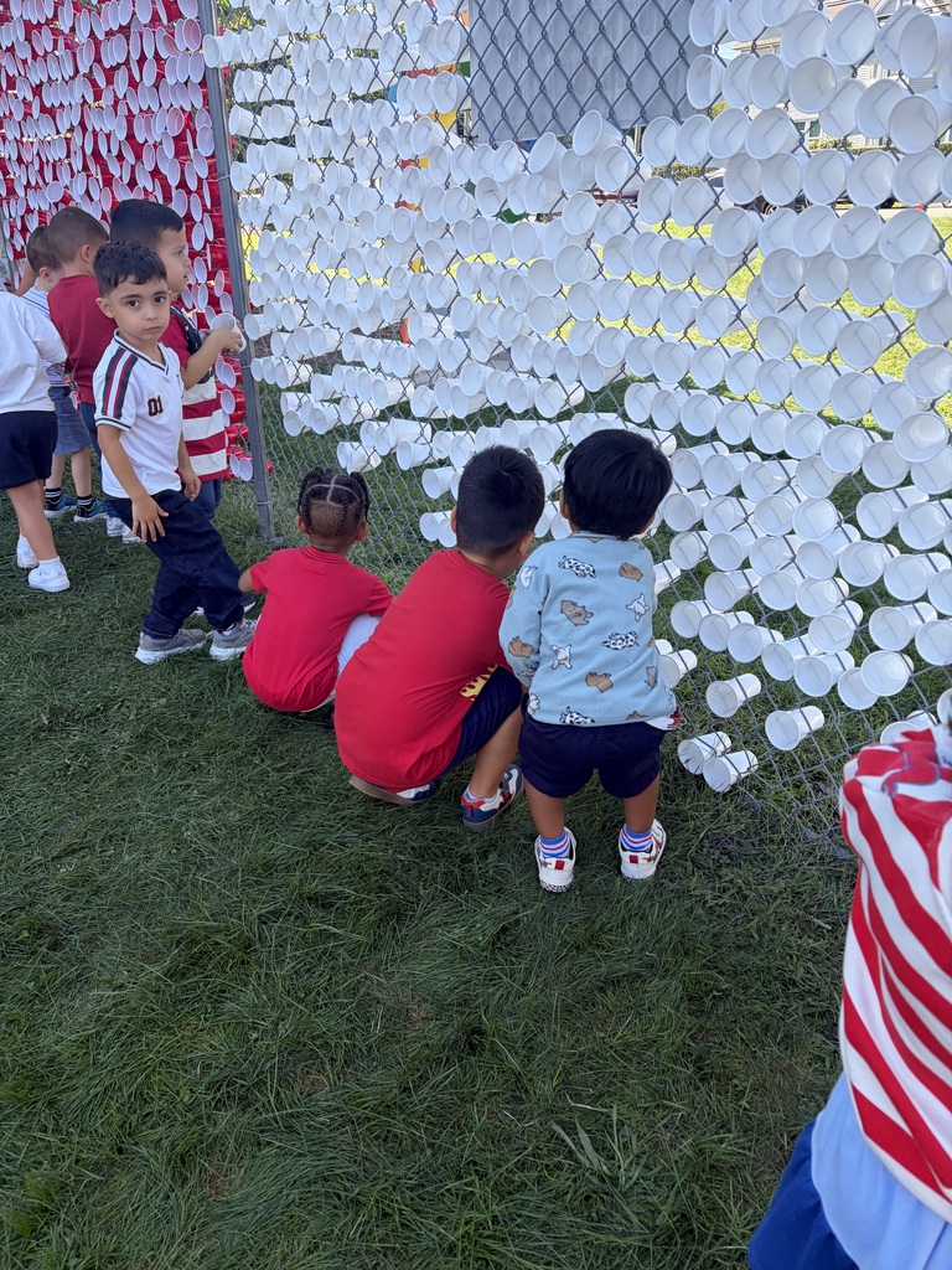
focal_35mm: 26
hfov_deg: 53.1
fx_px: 953
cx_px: 476
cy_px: 635
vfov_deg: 67.3
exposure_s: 1/557
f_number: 1.6
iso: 50
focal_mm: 5.96
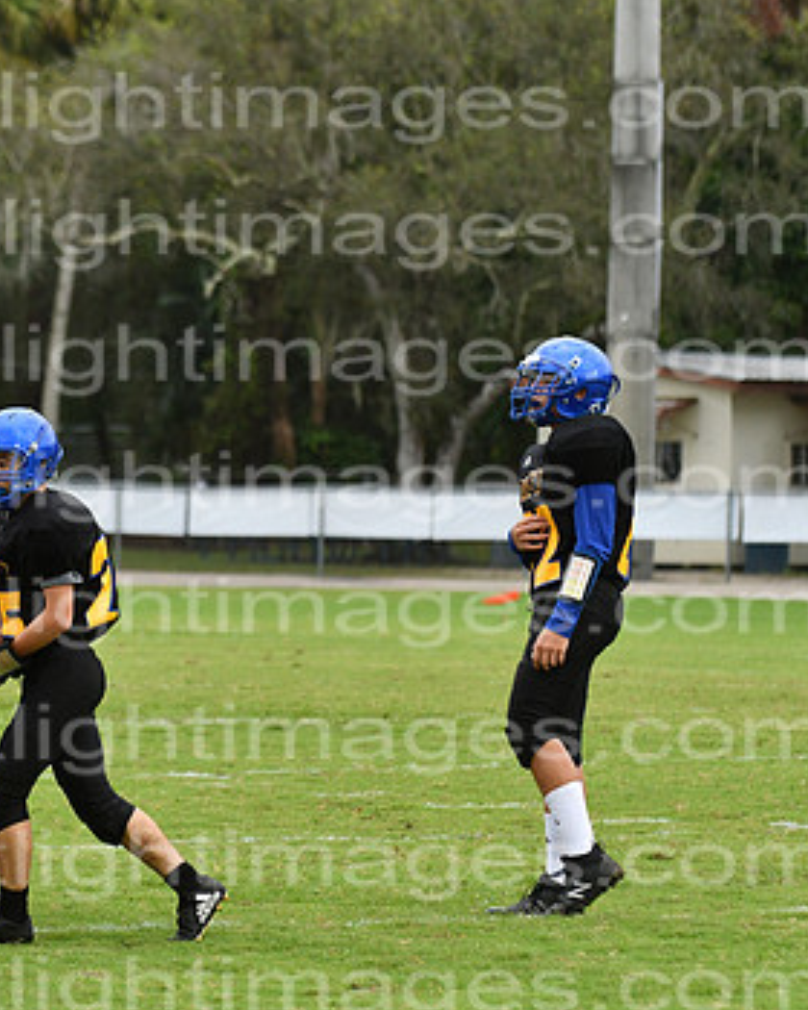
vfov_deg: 5.9
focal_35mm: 327
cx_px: 173
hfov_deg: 4.7
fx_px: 9775
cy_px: 550
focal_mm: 140
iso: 800
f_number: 3.5
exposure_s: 1/1600
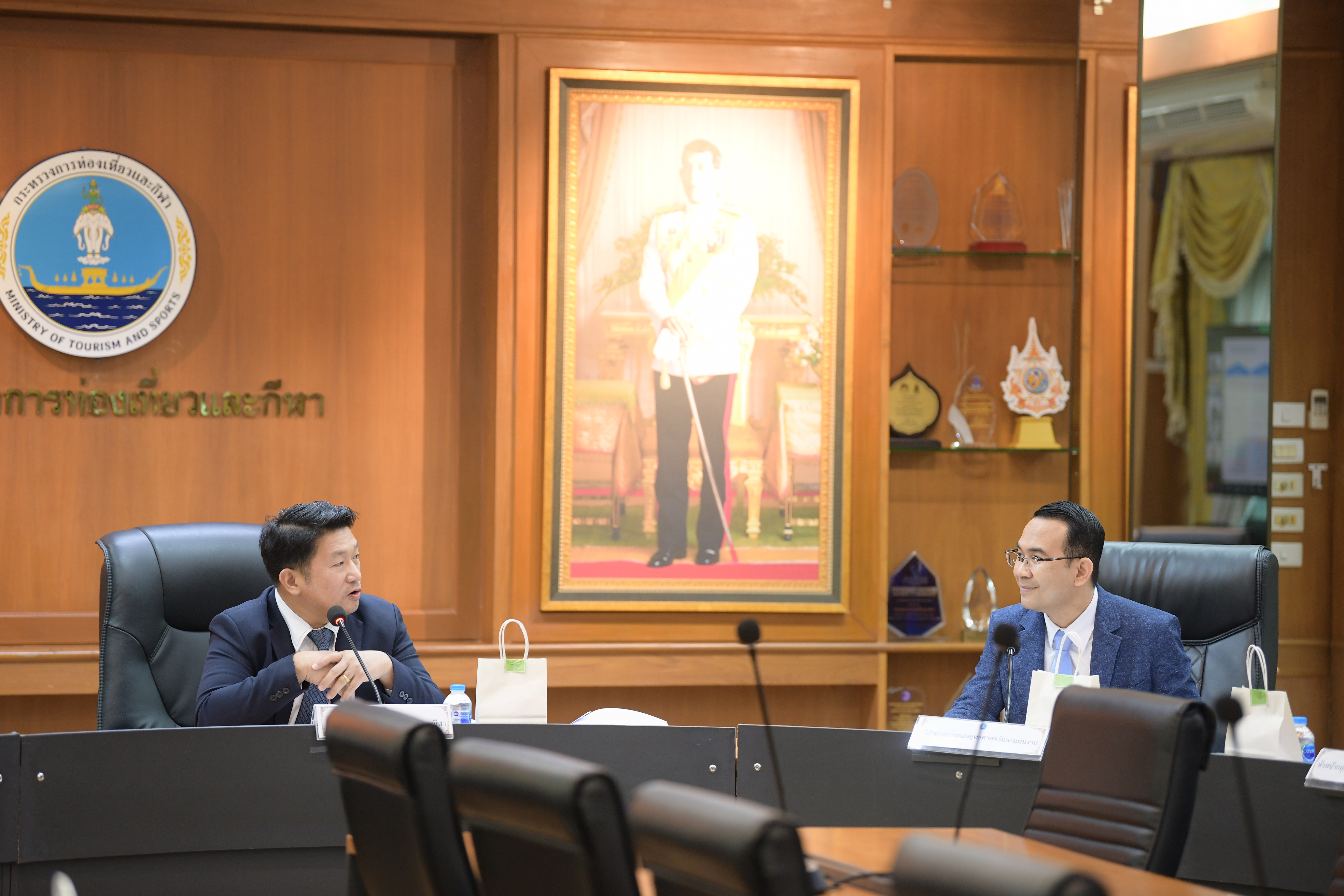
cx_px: 672
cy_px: 448
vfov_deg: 10.2
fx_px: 5040
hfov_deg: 15.2
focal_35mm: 135
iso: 1250
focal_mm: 135
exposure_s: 1/100
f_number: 2.8
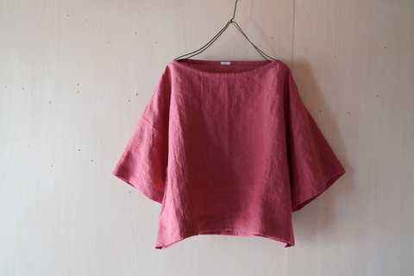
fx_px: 575
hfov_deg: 39.6
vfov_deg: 27.0
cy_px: 138
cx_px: 207
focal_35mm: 50
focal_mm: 50
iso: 250
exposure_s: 1/10
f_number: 3.2
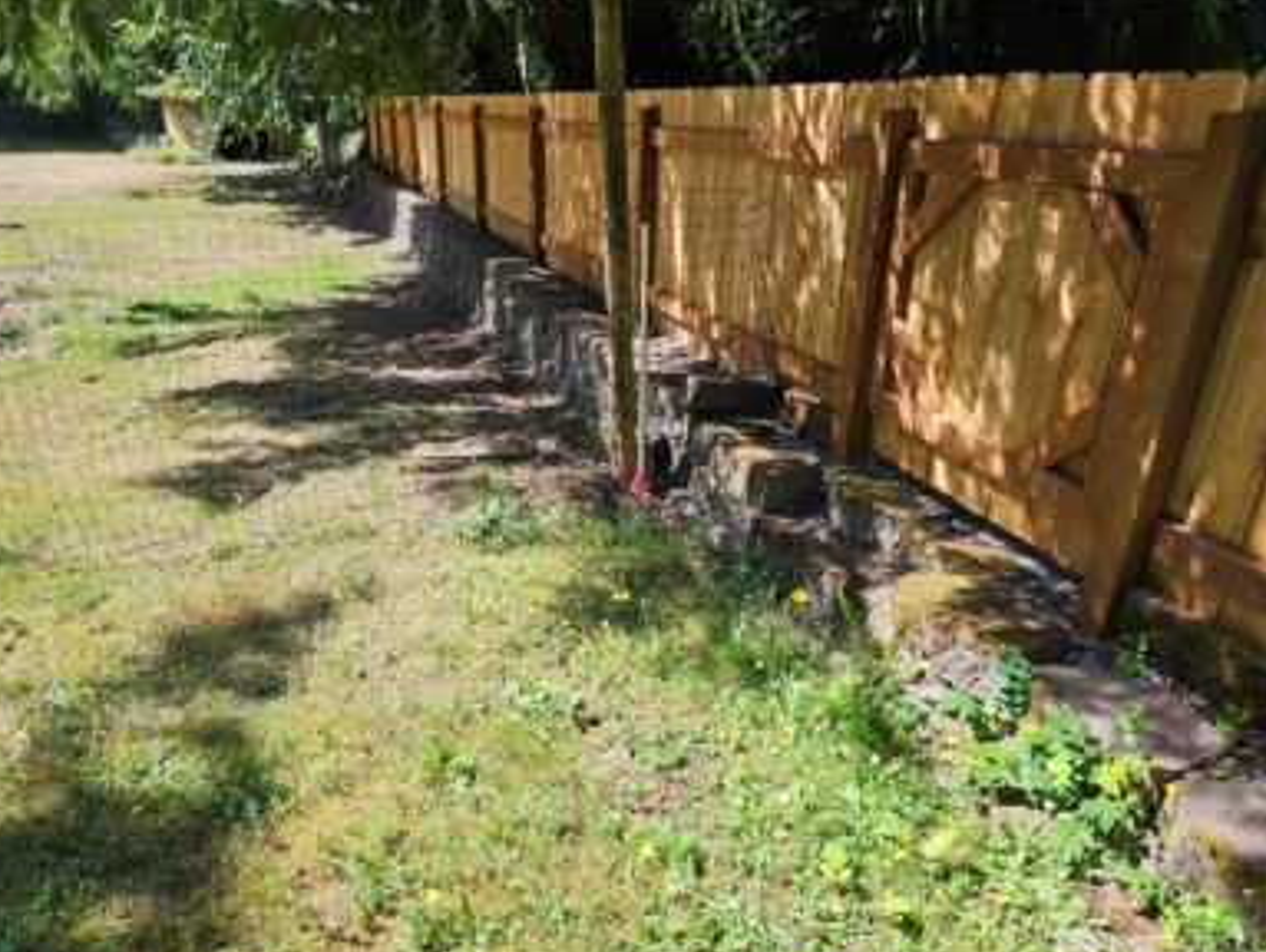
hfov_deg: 71.5
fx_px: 879
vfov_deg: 56.9
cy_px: 486
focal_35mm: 24
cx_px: 608
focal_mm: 5.4
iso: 25
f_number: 1.8
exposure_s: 1/551
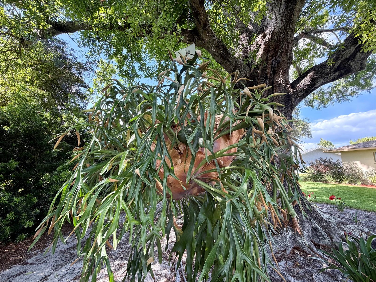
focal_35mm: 14
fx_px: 152
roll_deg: -1.0
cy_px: 141
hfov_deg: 102.1
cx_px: 188
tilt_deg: +9.5
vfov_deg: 85.7
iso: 64
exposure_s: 1/183
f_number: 2.2
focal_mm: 2.22
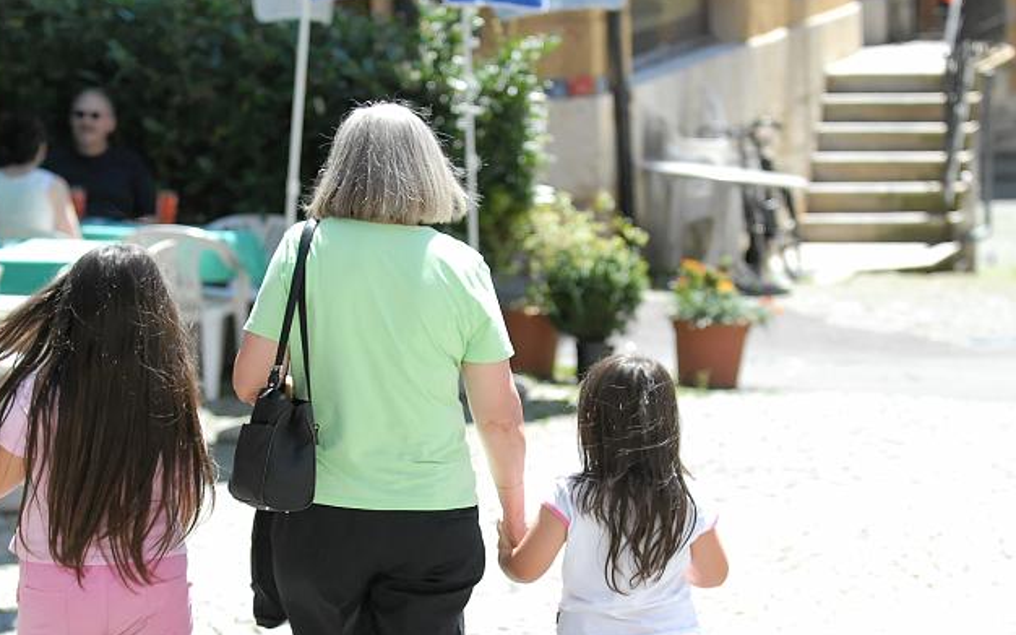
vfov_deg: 7.3
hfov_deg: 11.7
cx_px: 411
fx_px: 4955
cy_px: 507
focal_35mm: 179
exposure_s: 1/1600
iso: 400
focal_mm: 70
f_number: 2.8
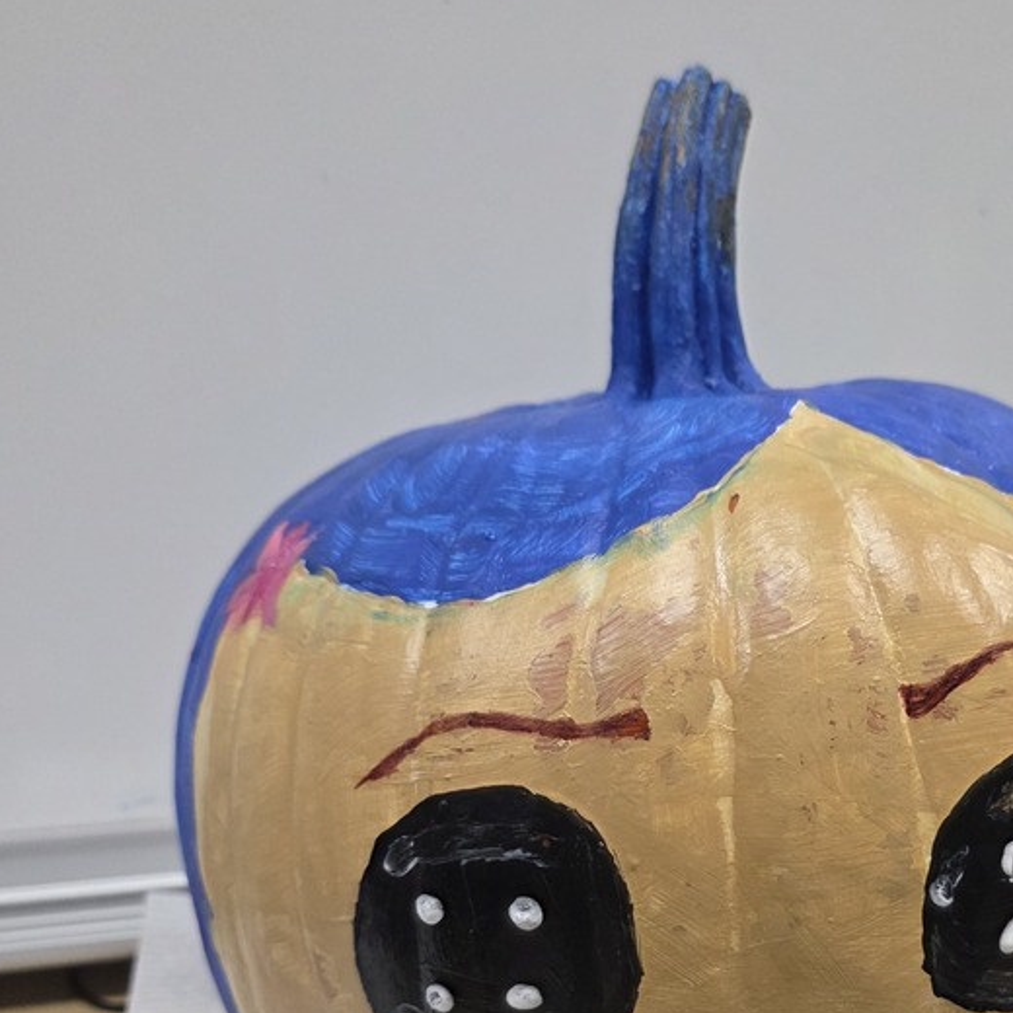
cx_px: 717
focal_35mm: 40
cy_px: 742
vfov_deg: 40.8
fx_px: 1324
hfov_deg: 41.0
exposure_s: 1/120
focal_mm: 5.4
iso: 500
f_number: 1.8
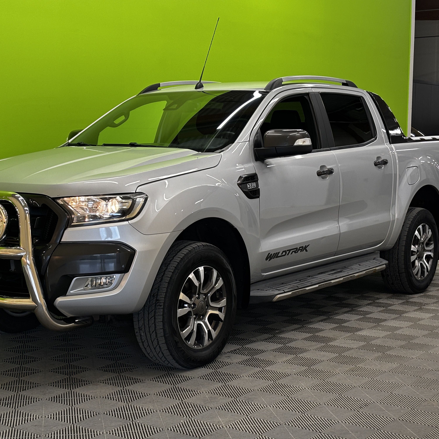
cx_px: 190
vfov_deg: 27.7
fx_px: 890
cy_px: 222
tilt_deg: -6.1
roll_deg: +0.1
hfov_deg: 27.7
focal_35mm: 62
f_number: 1.6
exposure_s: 1/50
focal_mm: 5.96
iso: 40
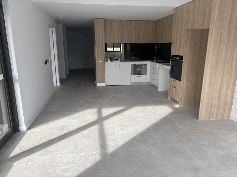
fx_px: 178
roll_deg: +0.2
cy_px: 88
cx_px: 118
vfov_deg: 53.1
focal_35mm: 26
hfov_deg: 67.3
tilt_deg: -13.6
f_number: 1.6
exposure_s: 1/190
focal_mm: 5.96
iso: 40
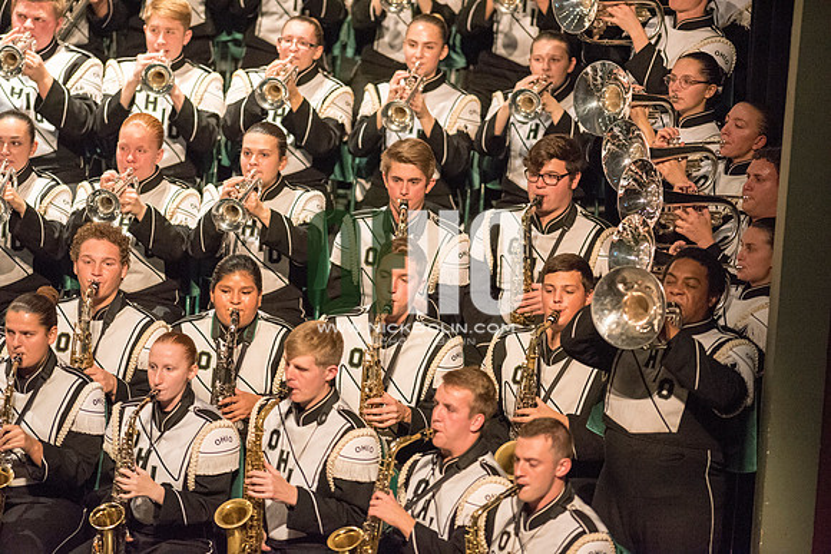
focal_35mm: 300
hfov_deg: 6.9
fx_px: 6926
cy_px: 277
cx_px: 416
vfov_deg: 4.6
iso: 4000
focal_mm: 300
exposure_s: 1/500
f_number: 2.8
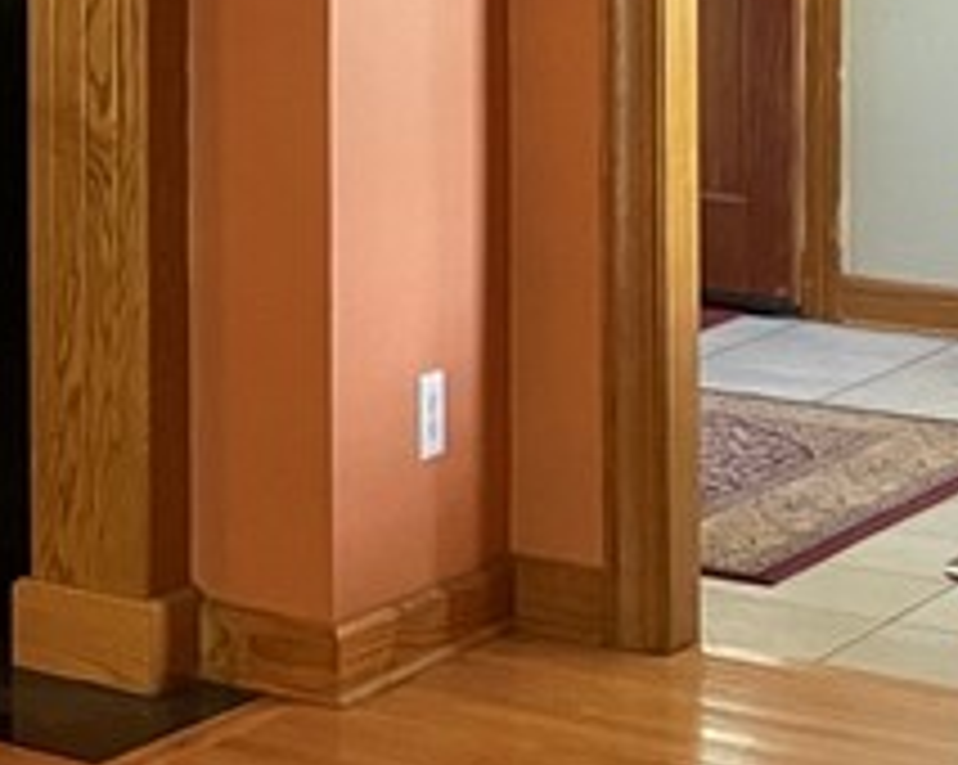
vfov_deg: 12.2
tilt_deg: +1.2
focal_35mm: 122
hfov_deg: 13.2
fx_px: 3456
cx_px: -1075
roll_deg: +0.1
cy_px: -288
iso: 500
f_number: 1.6
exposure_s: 1/40
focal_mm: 4.2
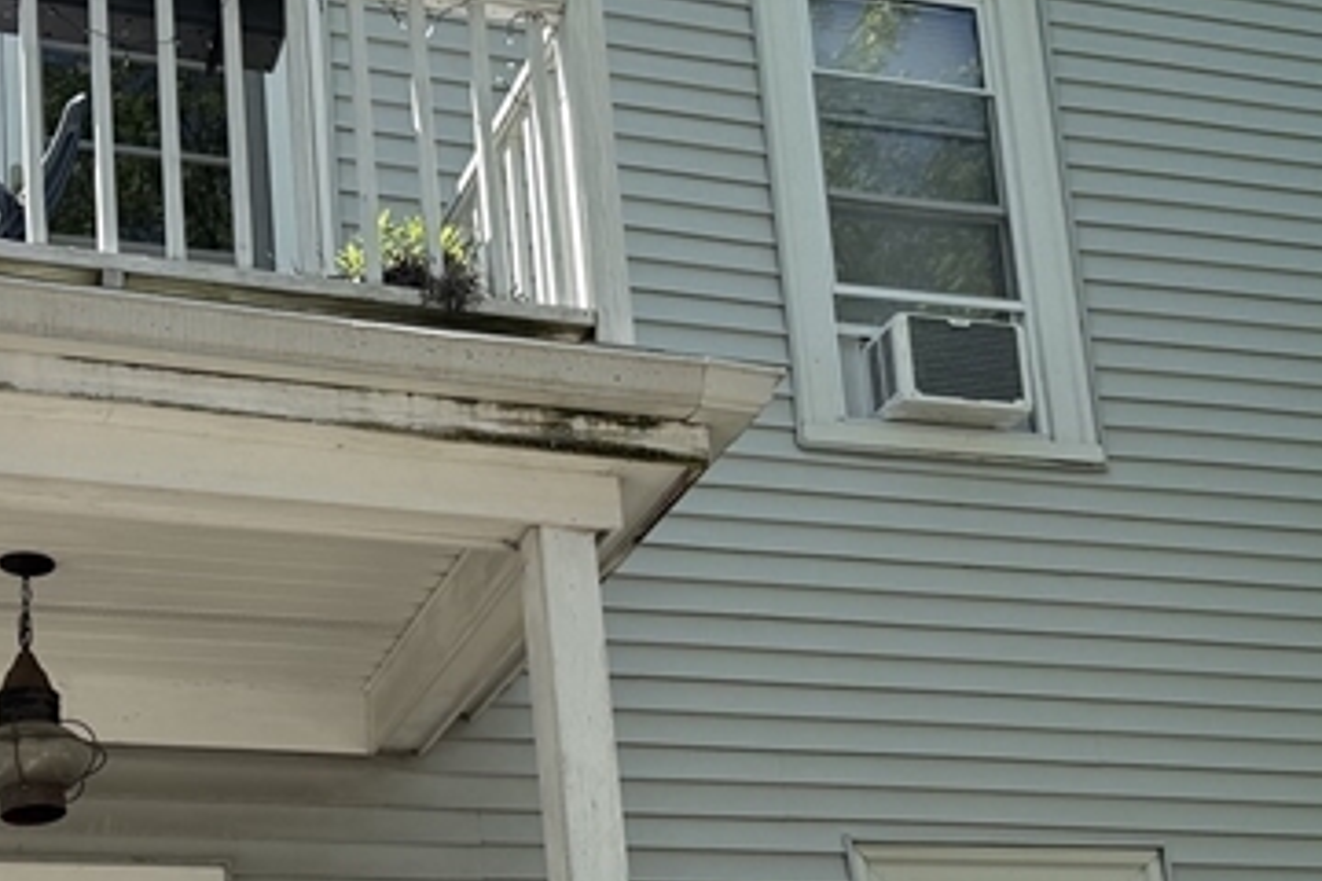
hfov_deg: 28.4
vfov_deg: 18.8
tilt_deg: +16.4
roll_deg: +4.1
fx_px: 2607
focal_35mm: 71
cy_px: 808
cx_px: 595
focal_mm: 6.76
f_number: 1.78
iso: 100
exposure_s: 1/2525
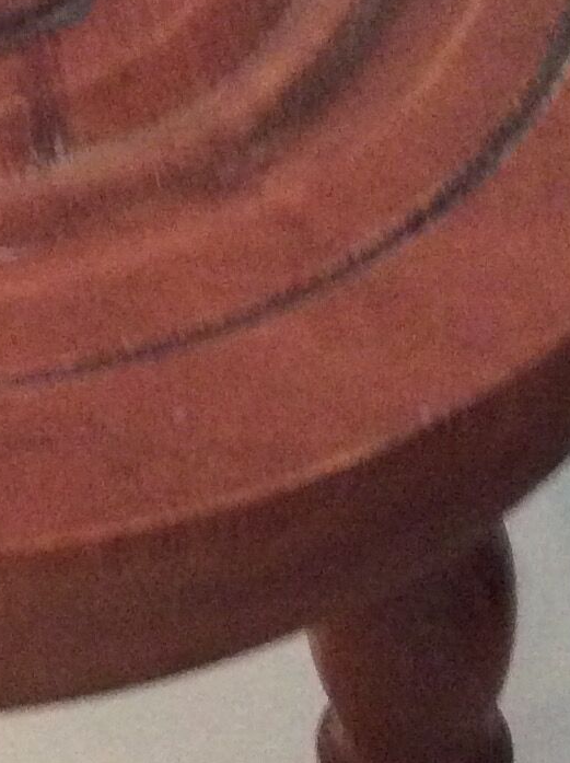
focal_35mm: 119
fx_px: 2618
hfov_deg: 12.2
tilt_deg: -48.7
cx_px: -75
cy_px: 310
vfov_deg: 16.6
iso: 400
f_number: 2.4
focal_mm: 3.3
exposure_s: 1/17
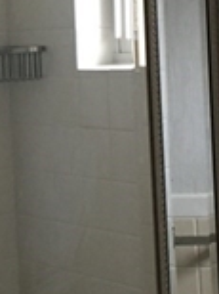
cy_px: 122
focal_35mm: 145
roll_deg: +4.0
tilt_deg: -4.0
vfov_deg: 13.6
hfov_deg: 9.9
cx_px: -114
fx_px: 1227
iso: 125
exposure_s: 1/30
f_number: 2.2
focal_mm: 4.15
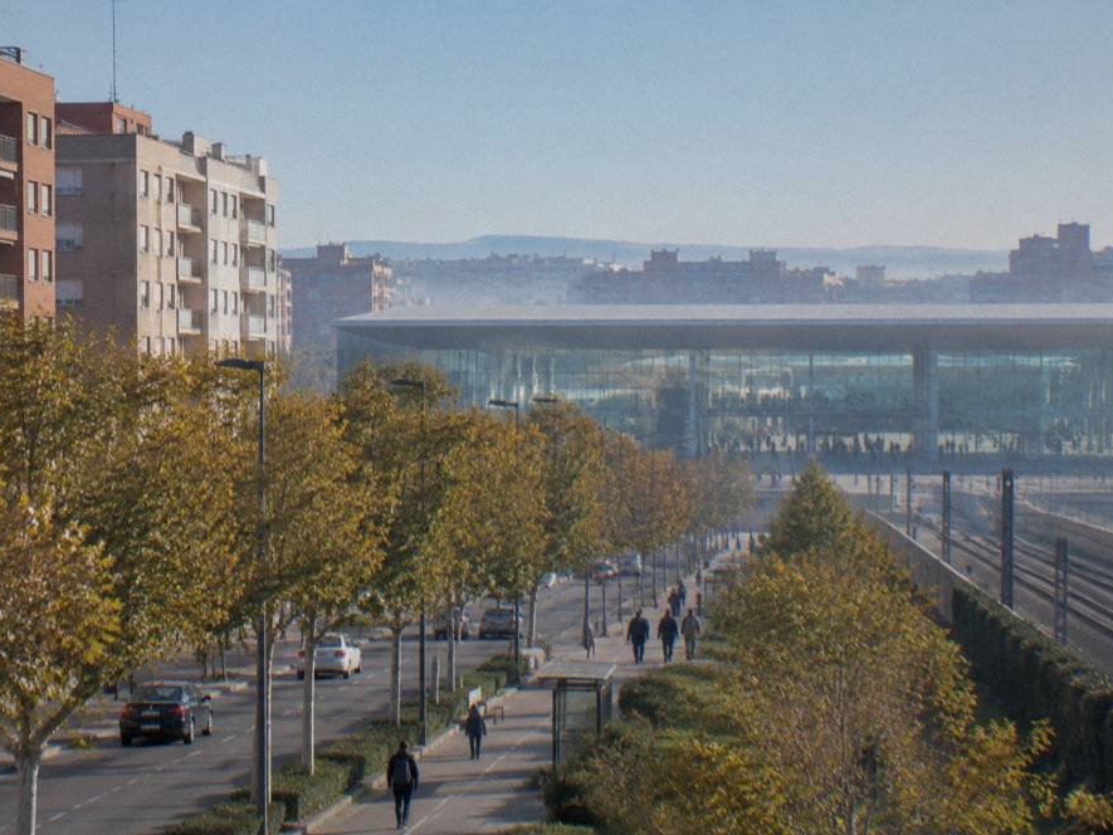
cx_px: 531
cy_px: 418
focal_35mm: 114
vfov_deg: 13.0
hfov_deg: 17.3
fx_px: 3666
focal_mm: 105
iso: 1000
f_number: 5.6
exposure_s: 1/60
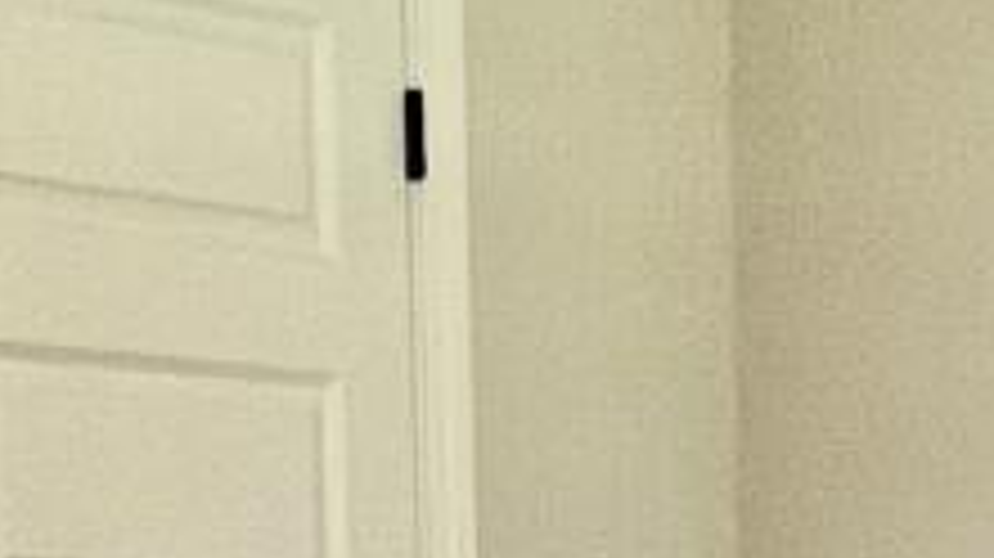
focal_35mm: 128
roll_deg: -0.2
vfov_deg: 8.8
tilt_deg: -7.3
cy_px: 1174
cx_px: 1102
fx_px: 3372
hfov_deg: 16.3
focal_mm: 1.57
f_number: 1.8
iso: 160
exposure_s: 1/120
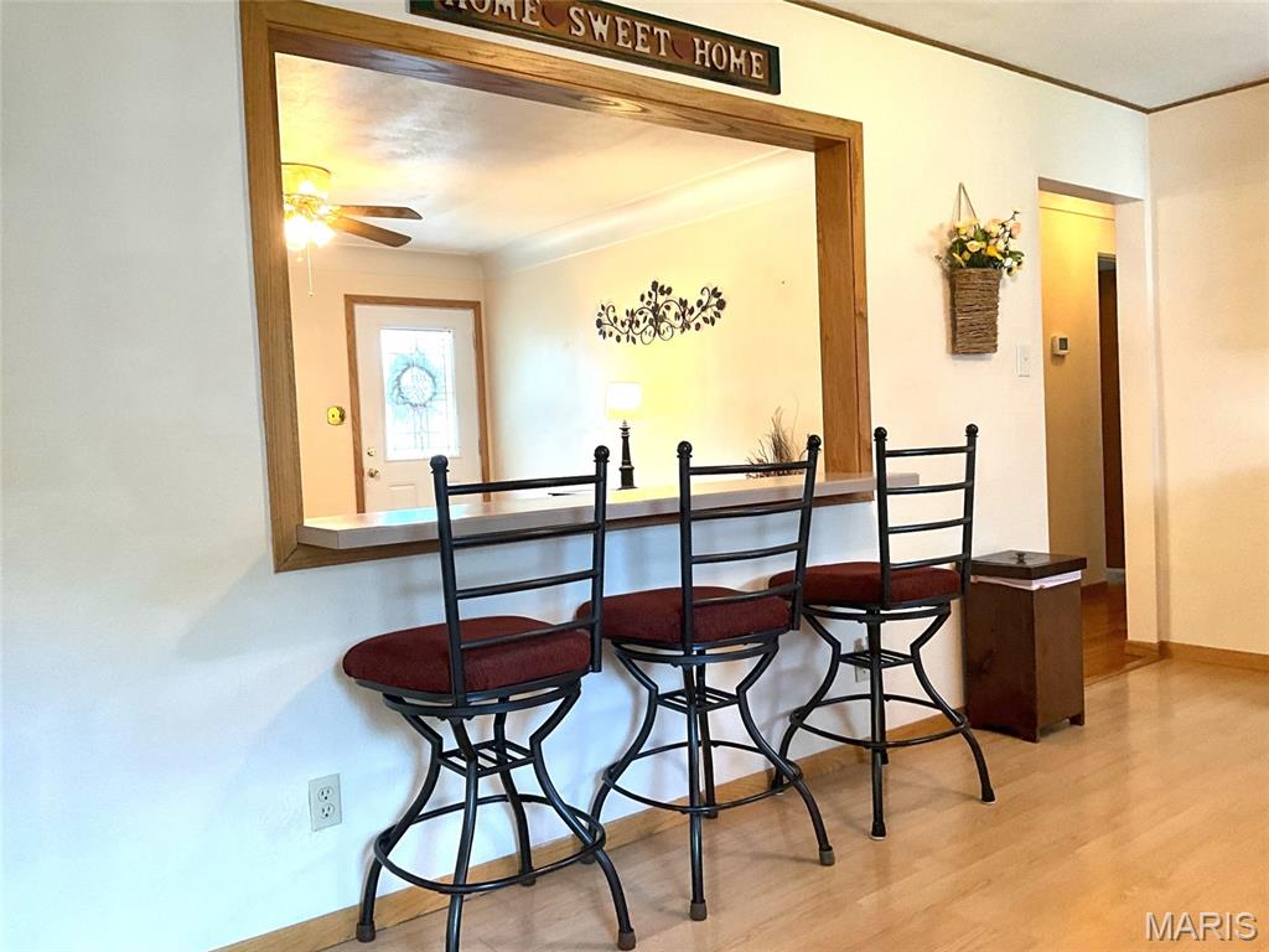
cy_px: 476
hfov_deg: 61.7
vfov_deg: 48.2
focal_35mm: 29
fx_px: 1063
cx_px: 634
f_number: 1.8
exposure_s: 1/60
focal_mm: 3
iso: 100
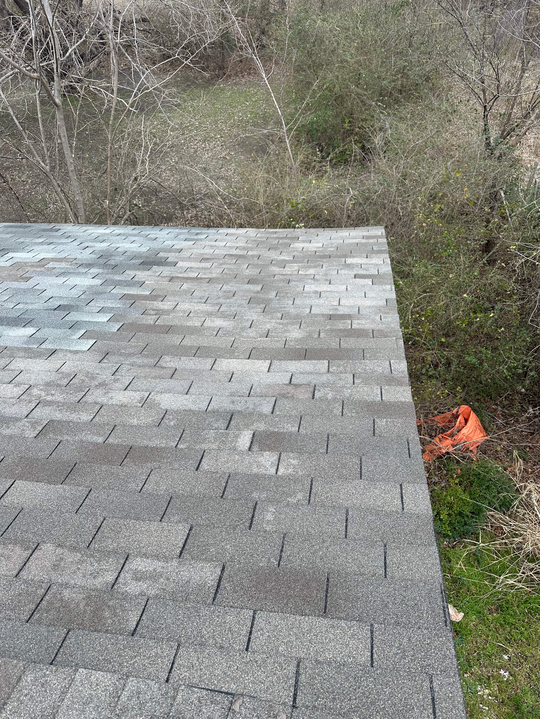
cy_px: 360
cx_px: 270
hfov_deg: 56.8
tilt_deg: -45.2
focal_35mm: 24
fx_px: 499
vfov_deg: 71.6
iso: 80
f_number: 1.78
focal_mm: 6.86
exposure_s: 1/767
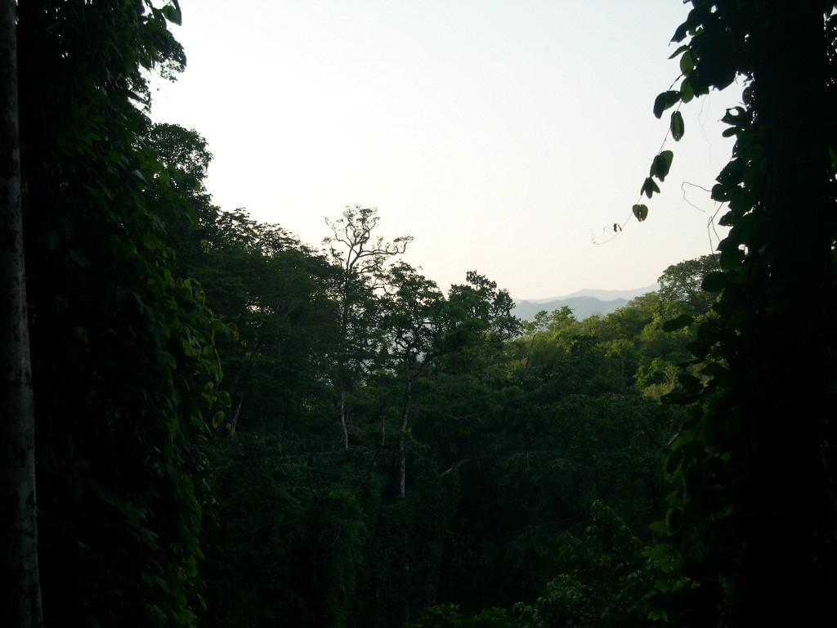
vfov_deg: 25.7
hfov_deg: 33.8
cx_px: 418
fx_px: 1378
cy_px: 314
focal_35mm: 57
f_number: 3.4
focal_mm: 12.2
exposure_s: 1/322
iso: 100
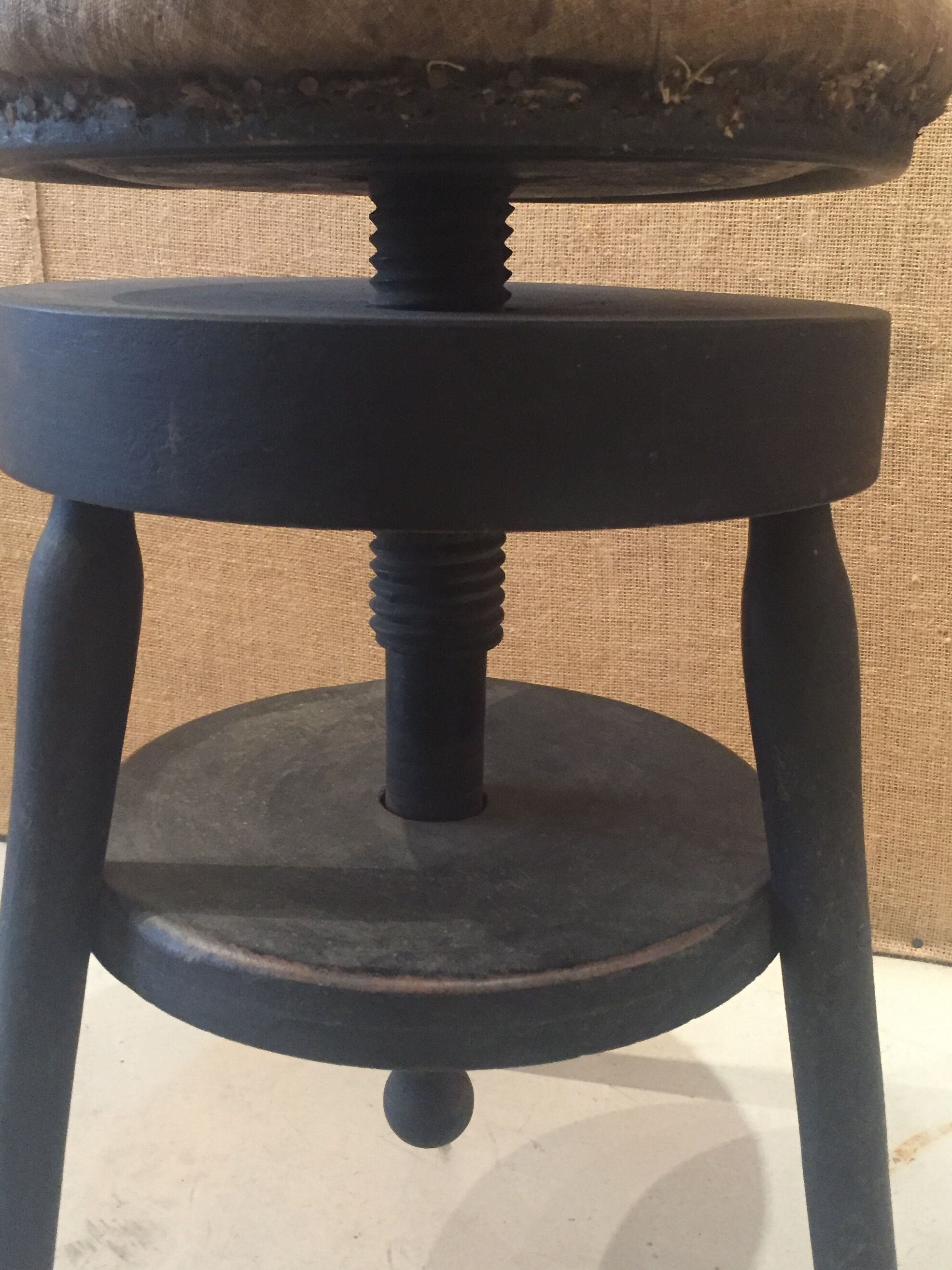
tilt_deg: -14.9
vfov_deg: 51.2
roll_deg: -0.2
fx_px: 1320
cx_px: 474
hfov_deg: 39.7
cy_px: 548
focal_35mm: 36
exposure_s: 1/25
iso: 250
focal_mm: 4.15
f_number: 2.2
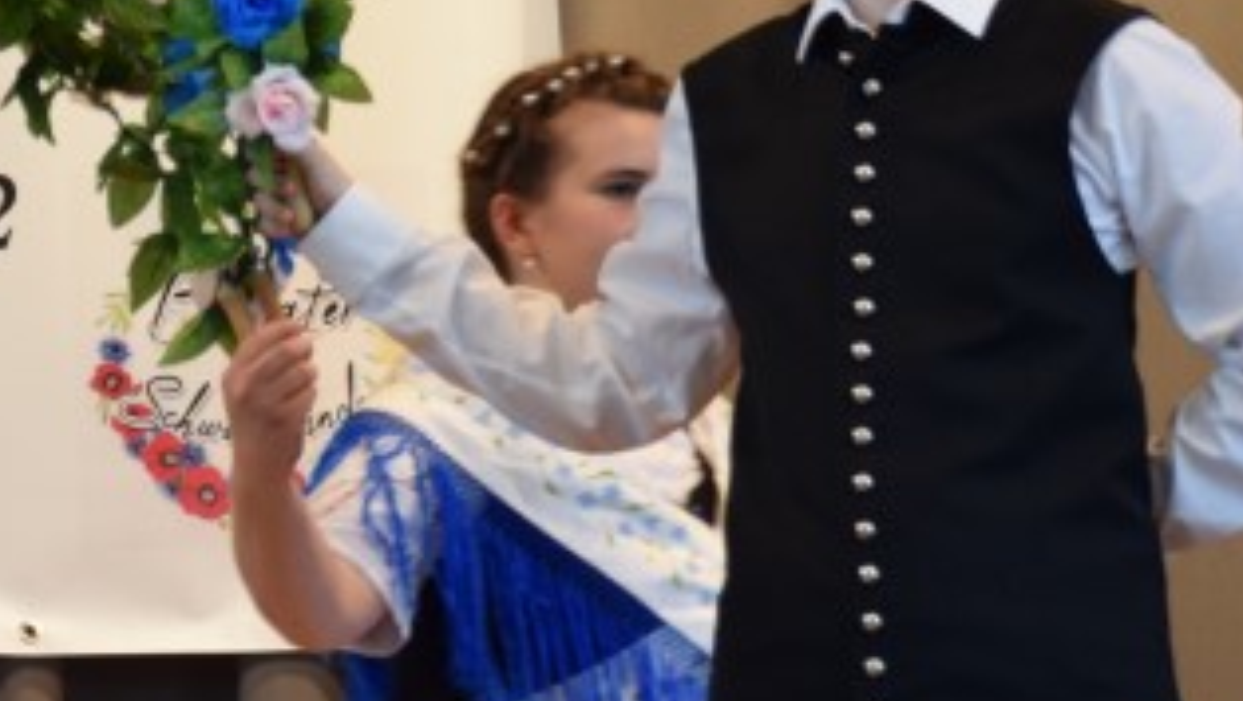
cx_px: -146
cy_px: 34
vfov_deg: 2.9
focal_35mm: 420
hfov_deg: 5.1
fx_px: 13861
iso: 1000
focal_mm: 105
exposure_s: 1/60
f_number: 5.6
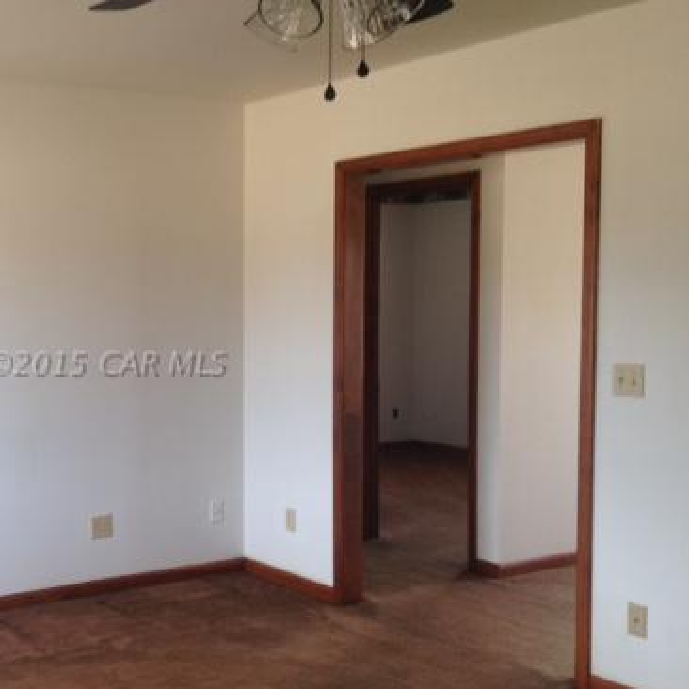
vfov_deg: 33.4
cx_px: 105
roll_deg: -0.9
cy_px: 361
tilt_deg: -4.1
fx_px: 1148
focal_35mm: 51
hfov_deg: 32.2
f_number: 2.4
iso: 50
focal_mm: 4.12
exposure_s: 1/24
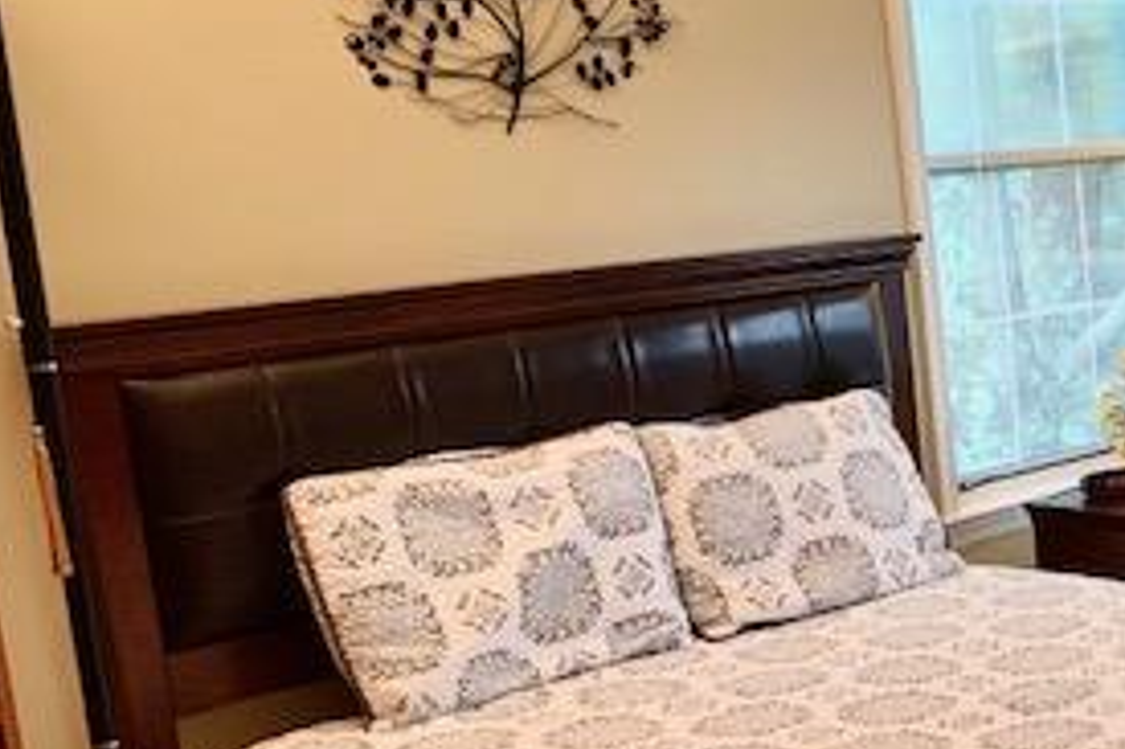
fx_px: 1967
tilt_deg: -12.1
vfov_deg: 21.4
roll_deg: +3.6
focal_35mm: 63
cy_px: 544
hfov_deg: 28.7
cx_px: 1260
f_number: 1.8
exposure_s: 1/60
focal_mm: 4.25
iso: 80
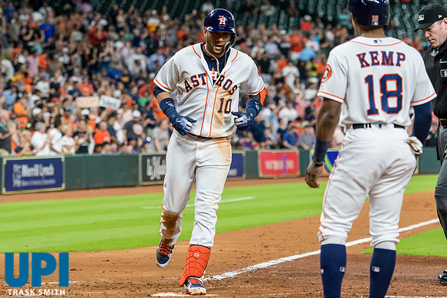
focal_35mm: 208
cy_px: 113
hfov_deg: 9.9
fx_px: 2586
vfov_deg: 6.6
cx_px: 212
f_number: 4
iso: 2500
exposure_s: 1/1250
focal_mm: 112
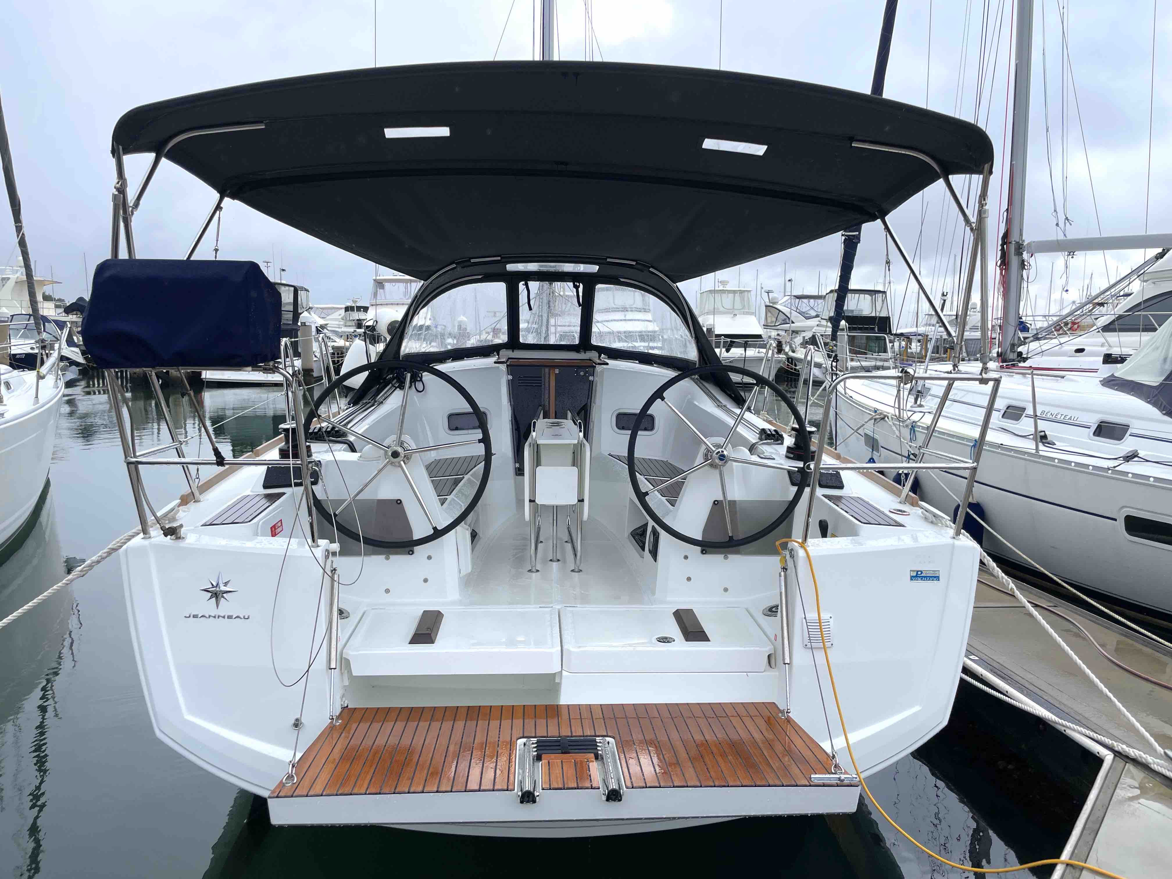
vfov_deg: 53.1
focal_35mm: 26
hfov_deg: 67.3
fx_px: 880
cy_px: 440
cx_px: 586
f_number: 1.6
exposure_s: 1/1553
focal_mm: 4.2
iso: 32
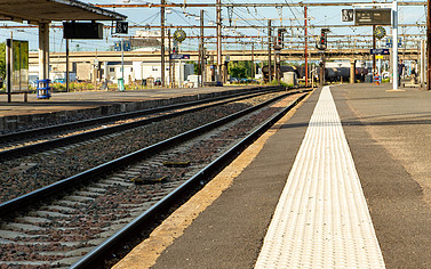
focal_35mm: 120
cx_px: 331
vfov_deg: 10.9
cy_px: 105
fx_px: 1410
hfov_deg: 17.3
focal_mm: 70
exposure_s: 1/100
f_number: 20
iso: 400
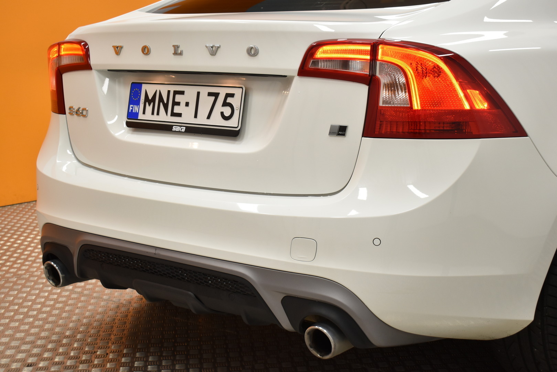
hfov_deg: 35.0
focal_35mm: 57
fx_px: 882
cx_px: 278
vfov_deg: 23.8
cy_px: 186
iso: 720
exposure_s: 1/60
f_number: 4.8
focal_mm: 38
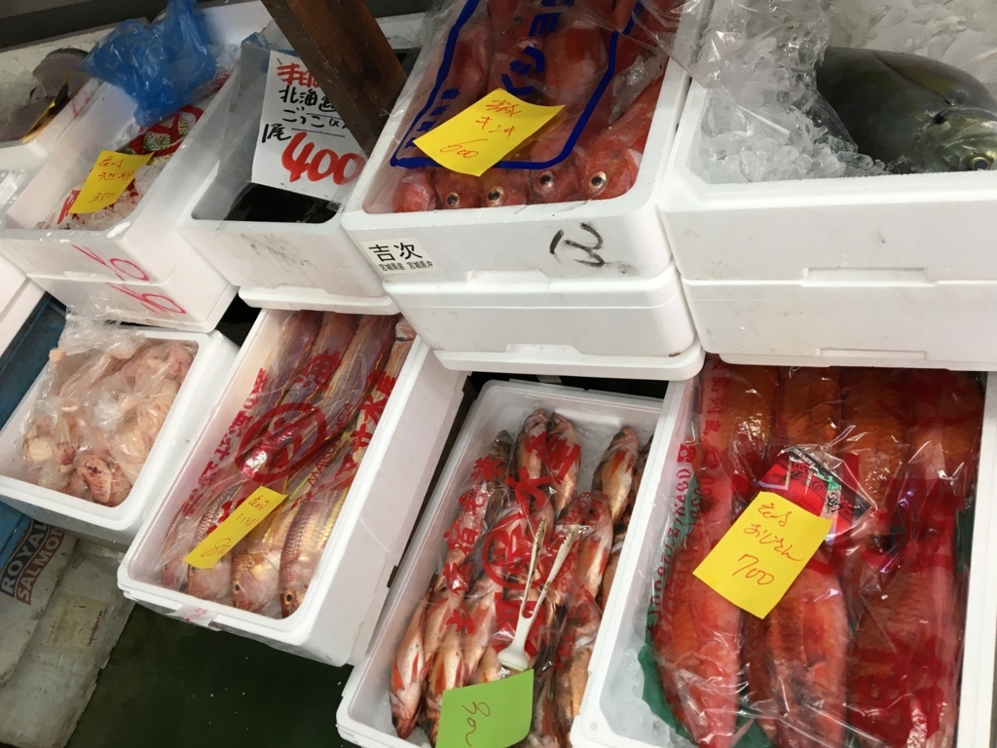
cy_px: 374
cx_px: 498
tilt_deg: -48.0
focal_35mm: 29
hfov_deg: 61.7
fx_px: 835
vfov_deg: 48.2
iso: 25
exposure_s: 1/30
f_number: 2.2
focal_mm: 4.15
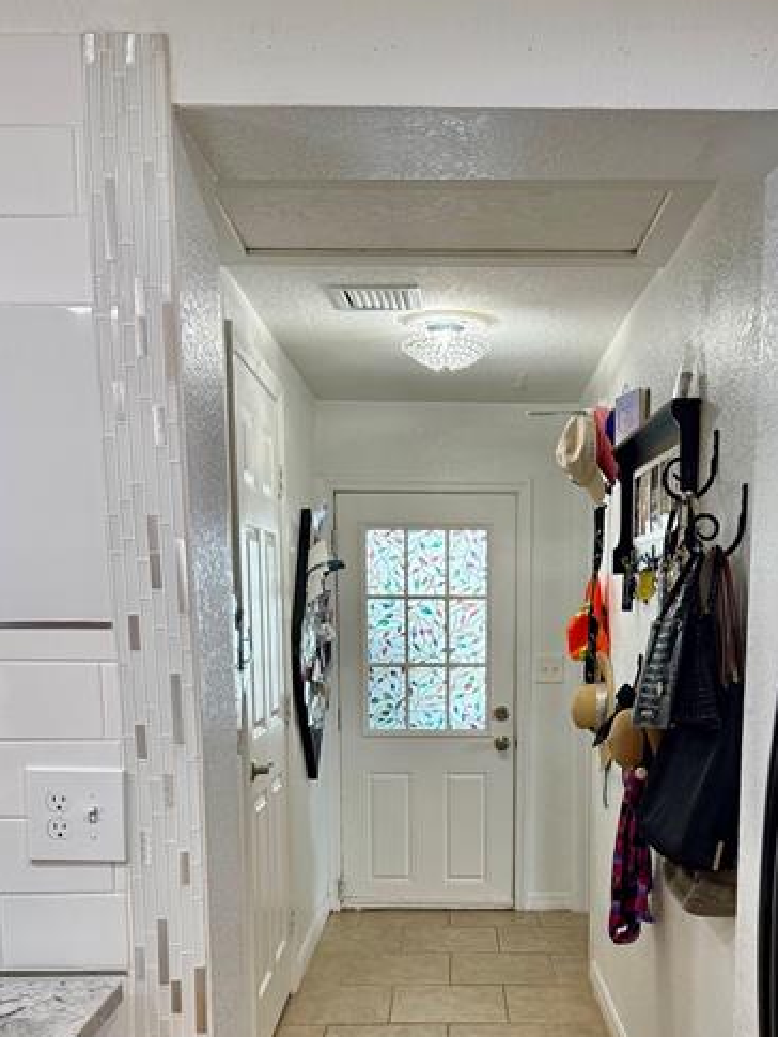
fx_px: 1138
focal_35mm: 38
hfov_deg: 37.6
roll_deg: -0.5
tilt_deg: -8.7
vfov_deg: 47.0
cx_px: 477
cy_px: 787
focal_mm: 6.76
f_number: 1.78
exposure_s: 1/120
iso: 200
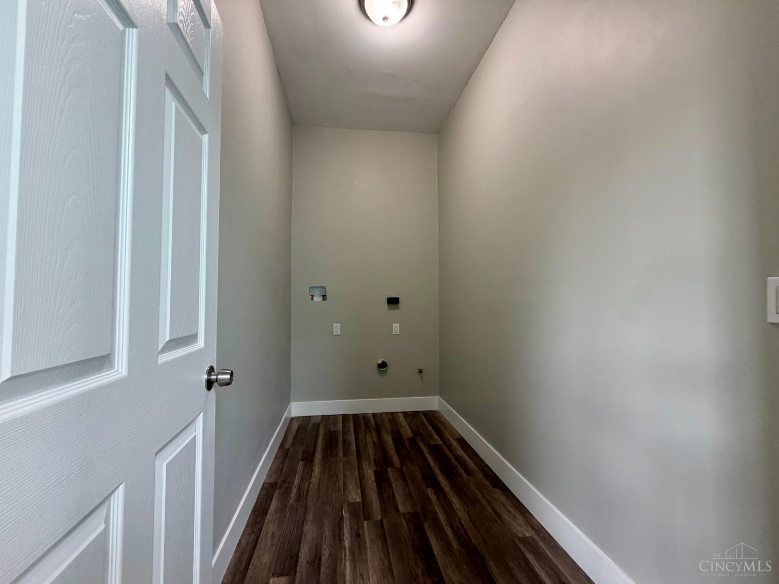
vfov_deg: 85.7
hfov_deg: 102.1
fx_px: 315
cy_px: 292
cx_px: 390
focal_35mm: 14
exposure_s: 1/60
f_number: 2.2
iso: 200
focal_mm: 2.22
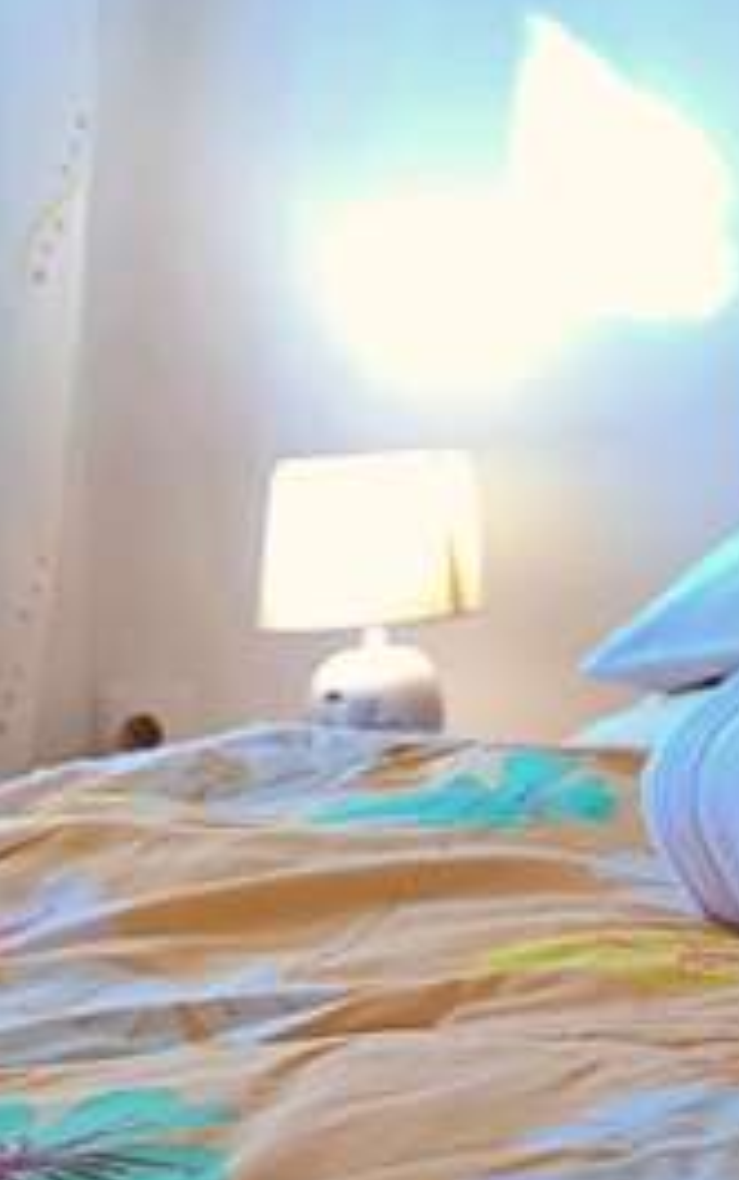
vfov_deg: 27.9
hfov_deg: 15.2
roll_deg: -0.2
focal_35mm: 71
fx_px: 2284
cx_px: 1440
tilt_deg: +6.8
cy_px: 129
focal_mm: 4.25
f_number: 1.8
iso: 160
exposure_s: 1/50
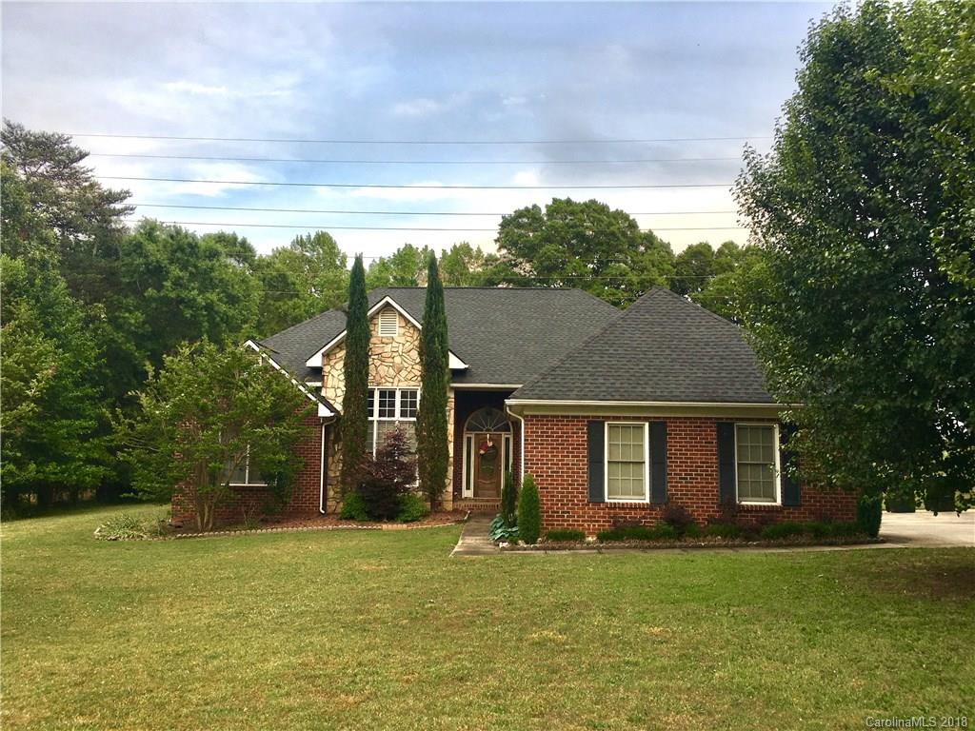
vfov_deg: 48.2
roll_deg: -1.0
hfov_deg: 61.7
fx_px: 817
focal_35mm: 29
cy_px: 366
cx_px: 488
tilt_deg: +7.4
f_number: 2.2
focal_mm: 4.15
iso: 25
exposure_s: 1/174
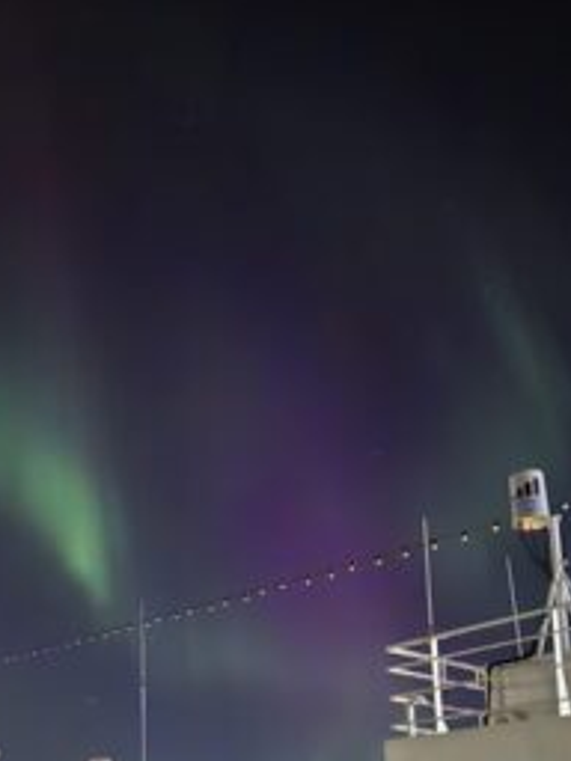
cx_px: 104
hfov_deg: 35.5
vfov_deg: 43.5
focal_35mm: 39
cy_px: 693
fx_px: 858
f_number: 2.2
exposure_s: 1/4
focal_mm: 2.2
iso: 2500
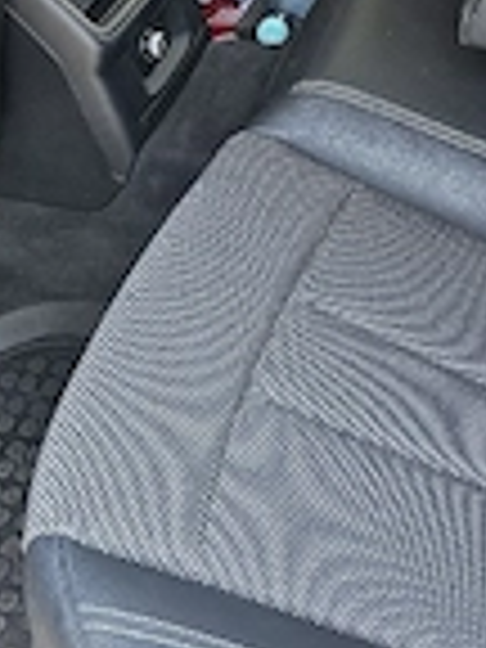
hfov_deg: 22.0
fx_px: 1198
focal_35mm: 64
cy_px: 4
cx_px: 500
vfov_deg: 28.5
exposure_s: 1/101
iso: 160
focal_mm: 6.3
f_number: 1.7
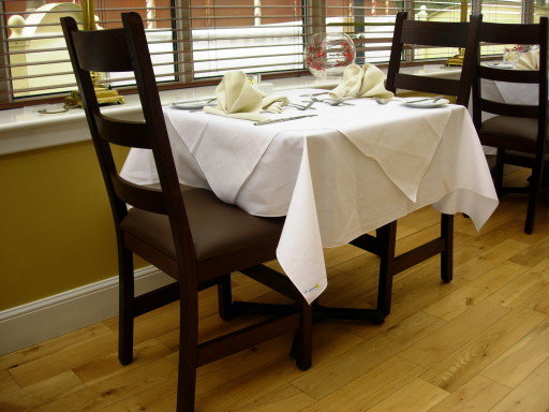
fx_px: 603
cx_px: 274
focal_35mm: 38
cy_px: 206
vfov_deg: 37.7
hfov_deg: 49.0
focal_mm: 7.8
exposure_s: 1/95.8
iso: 64
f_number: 2.8
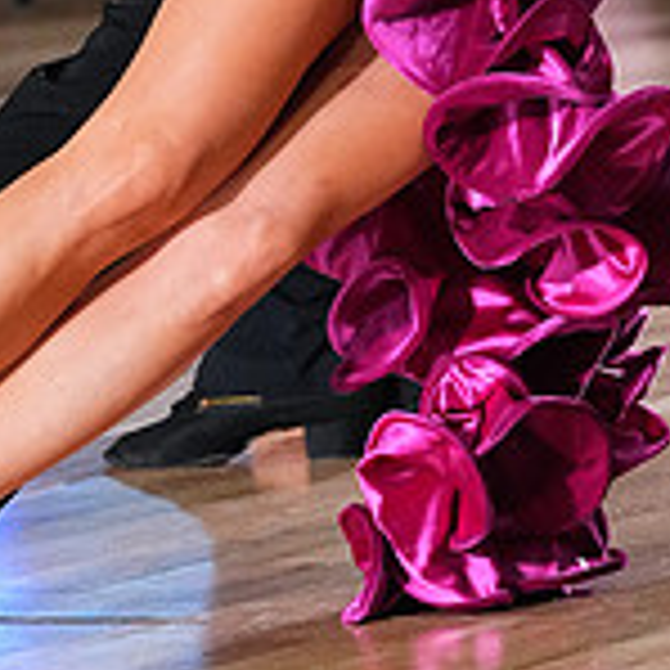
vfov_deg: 4.0
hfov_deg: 4.1
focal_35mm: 431
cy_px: -288
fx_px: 9438
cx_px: 497
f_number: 5
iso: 8000
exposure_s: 1/400
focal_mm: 130
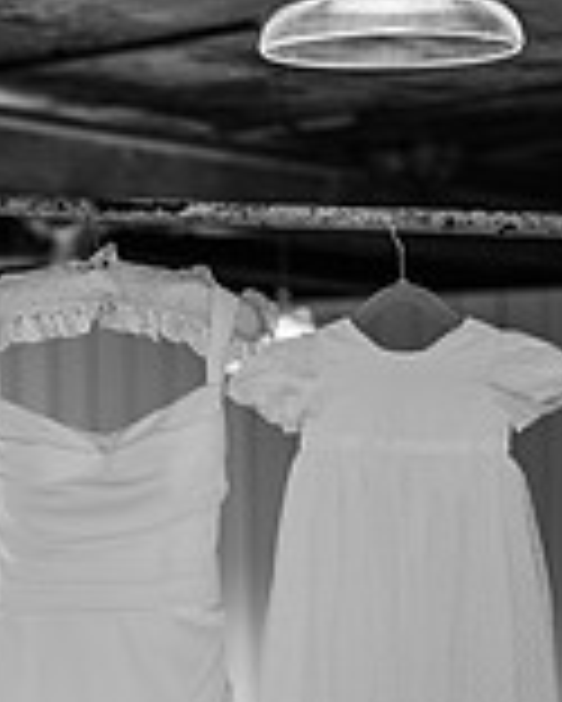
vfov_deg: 8.3
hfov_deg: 6.7
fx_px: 4777
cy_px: 990
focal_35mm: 230
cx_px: 34
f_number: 2
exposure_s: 1/200
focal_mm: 85
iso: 125
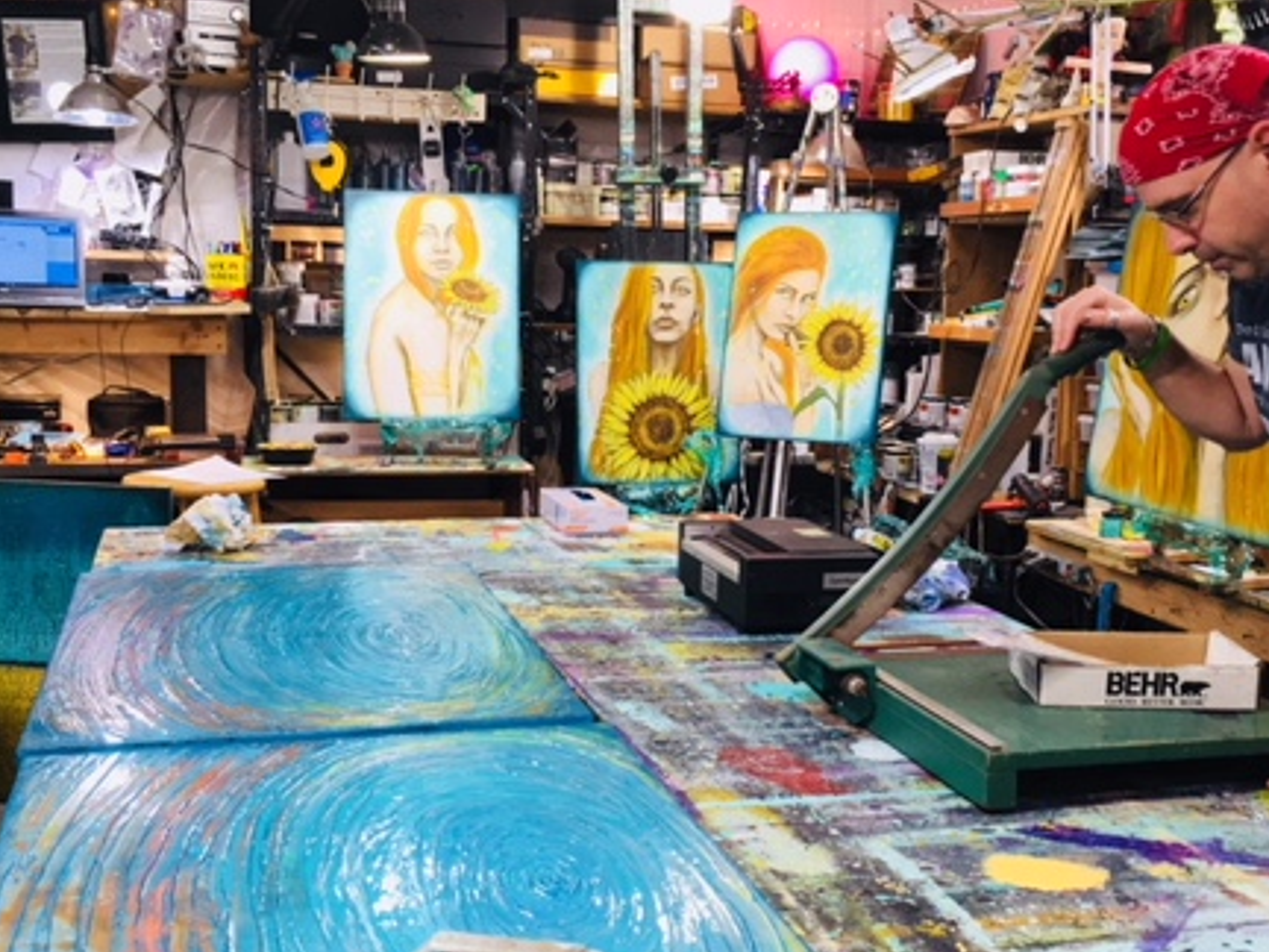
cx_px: 682
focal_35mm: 43
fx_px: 1576
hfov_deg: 43.8
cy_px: 502
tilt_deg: -8.2
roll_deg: -1.9
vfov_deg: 33.6
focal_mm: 4.15
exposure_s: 1/30
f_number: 2.2
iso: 80
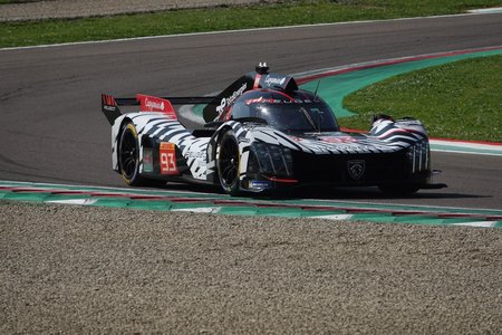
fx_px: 6874
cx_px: 251
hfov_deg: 4.2
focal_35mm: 493
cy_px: 168
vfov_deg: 2.8
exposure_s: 1/800
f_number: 6.3
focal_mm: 180.69
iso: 100
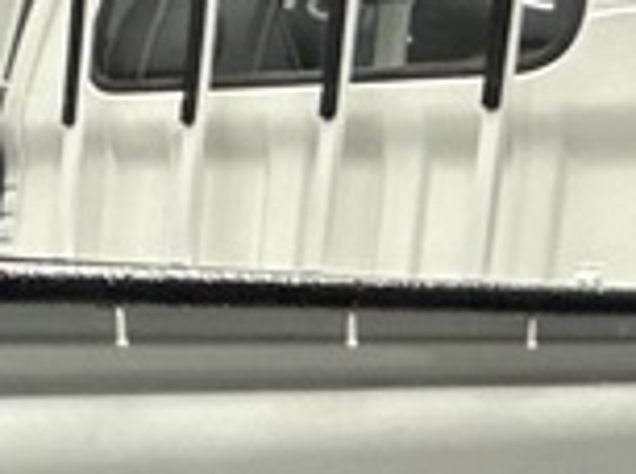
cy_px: 507
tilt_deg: -9.1
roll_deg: -1.3
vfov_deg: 15.3
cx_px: -382
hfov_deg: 18.1
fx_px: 1723
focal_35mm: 94
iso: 250
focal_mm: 2.22
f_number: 2.2
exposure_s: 1/100
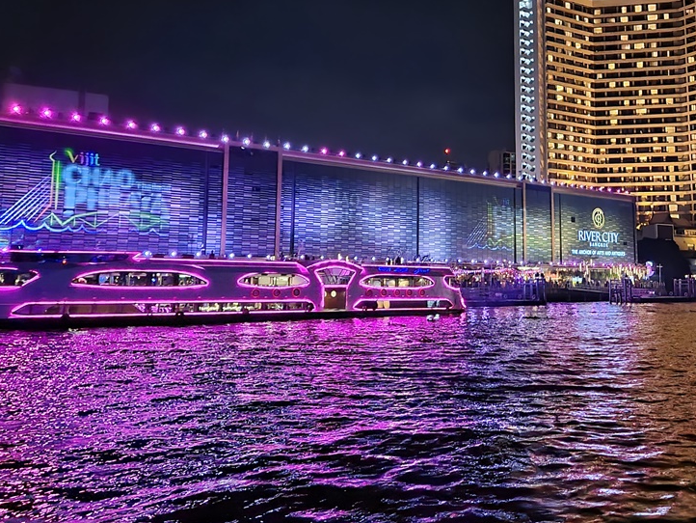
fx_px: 724
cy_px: 190
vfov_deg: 39.4
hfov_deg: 50.9
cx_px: 425
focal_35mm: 36
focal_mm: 5.4
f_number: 1.8
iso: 250
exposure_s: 1/8
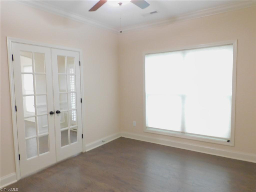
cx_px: 128
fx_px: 177
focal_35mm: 24
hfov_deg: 71.6
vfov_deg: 56.8
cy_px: 96
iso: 400
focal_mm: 4.3
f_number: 3.3
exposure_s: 1/10
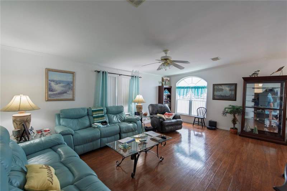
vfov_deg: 77.3
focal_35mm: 15
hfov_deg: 100.4
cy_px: 96
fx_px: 120
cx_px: 144
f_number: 3.5
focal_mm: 15
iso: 100
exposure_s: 1/50
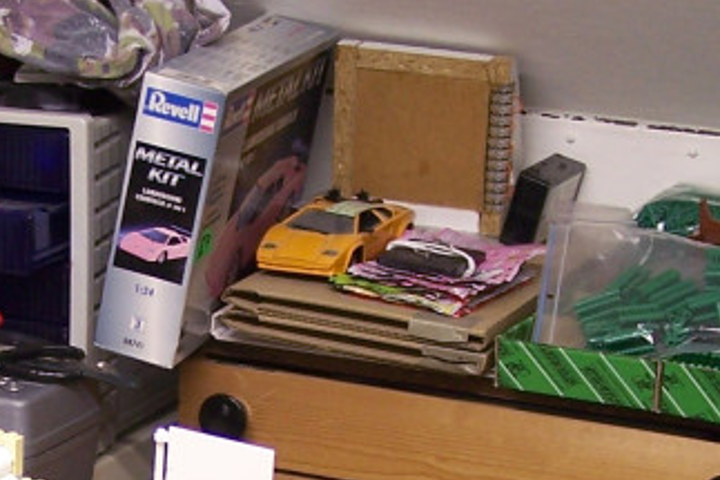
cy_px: 554
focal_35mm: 132
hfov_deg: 15.5
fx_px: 2639
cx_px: 167
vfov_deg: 10.2
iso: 80
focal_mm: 6.7
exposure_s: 1/6
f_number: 2.8
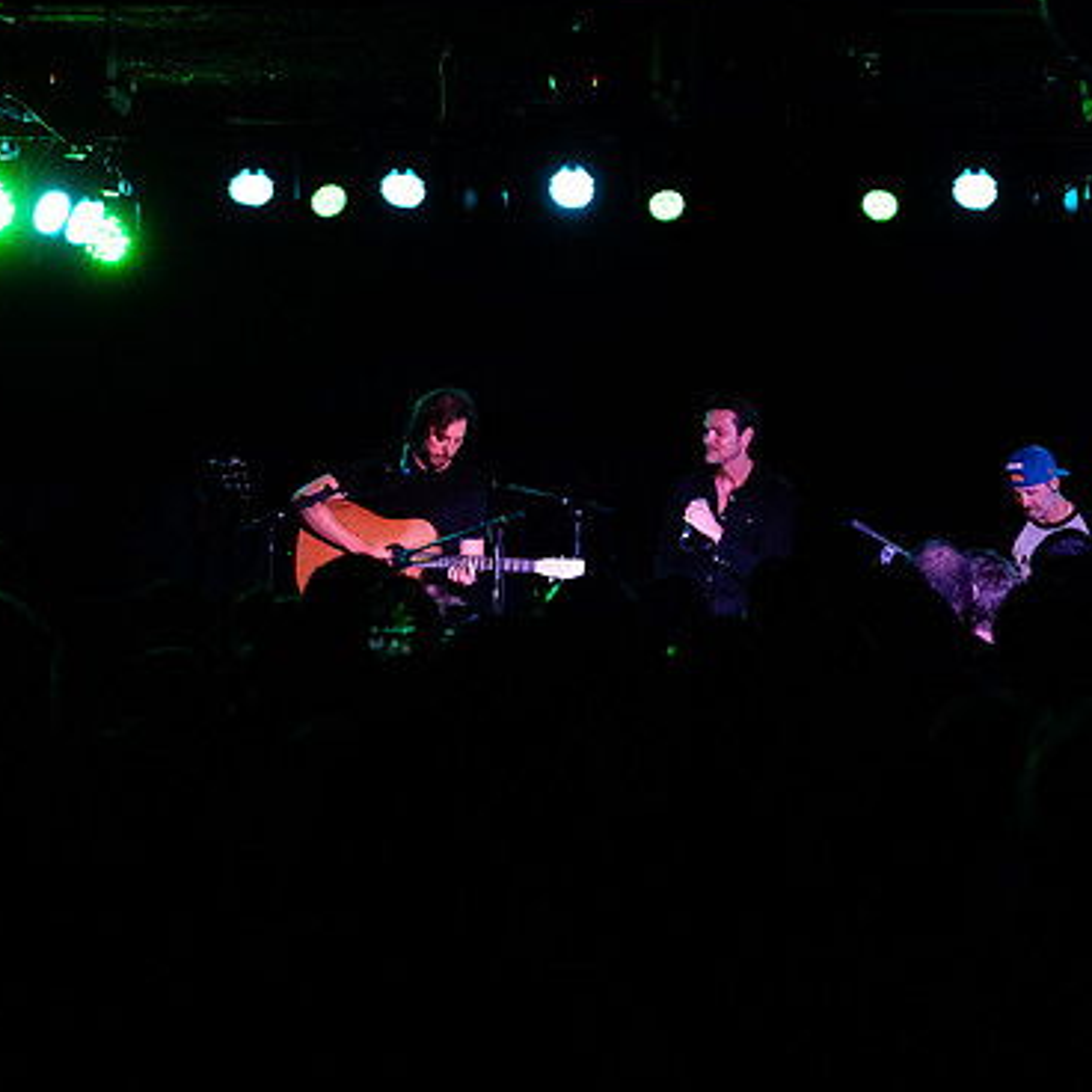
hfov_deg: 13.8
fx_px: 4497
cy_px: 469
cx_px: 707
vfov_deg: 13.8
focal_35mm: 126
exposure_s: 1/640
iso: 2500
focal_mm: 73
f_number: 3.5
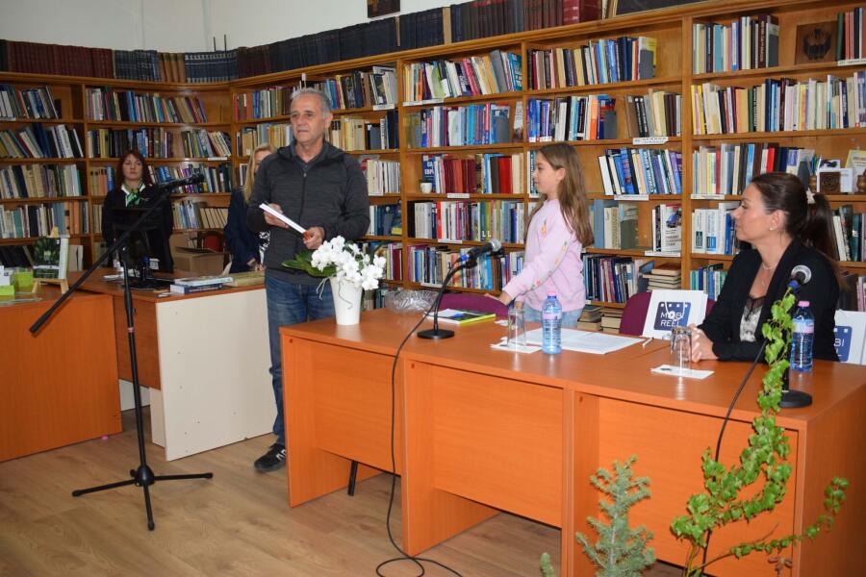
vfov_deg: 38.4
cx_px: 433
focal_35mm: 34
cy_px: 288
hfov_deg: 55.1
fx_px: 830
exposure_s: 1/80
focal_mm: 23
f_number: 4.5
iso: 800
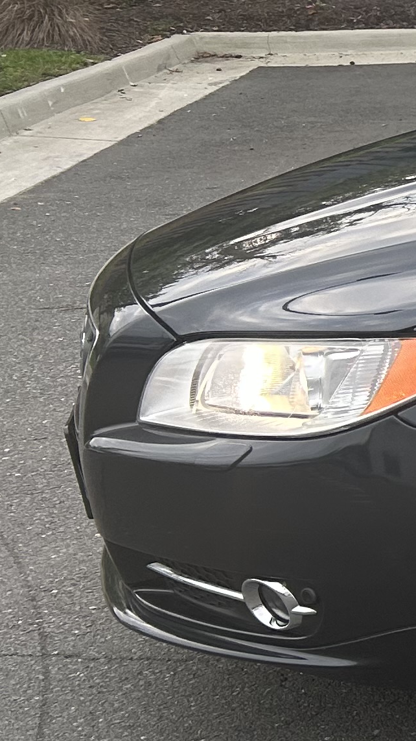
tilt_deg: -11.6
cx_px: 1293
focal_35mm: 100
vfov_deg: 21.3
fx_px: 1962
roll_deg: -2.9
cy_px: 274
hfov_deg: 9.3
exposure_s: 1/240
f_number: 1.5
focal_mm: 5.7
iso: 40
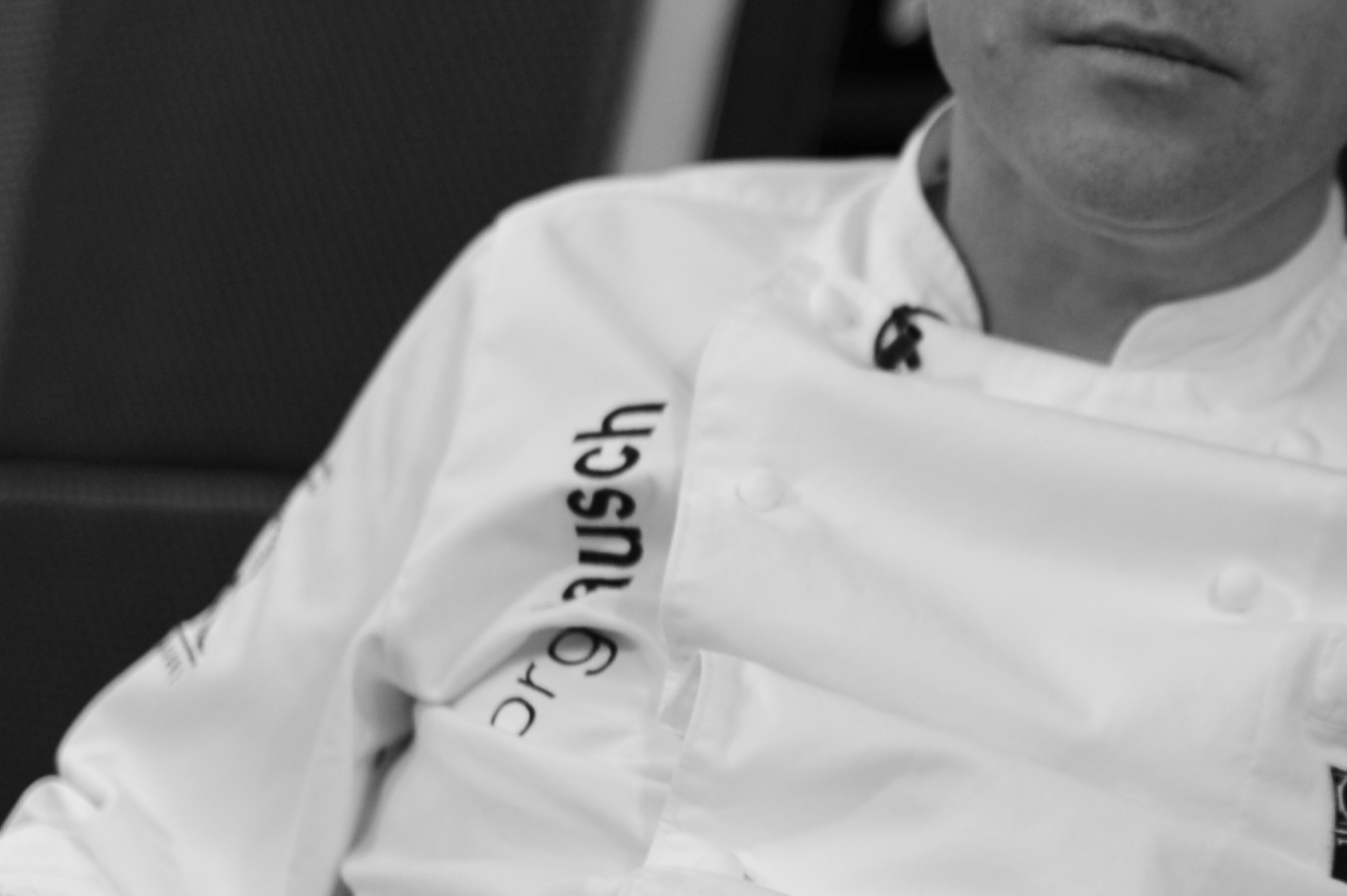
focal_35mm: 156
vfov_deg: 8.8
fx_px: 5834
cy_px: 466
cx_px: 1506
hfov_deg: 12.9
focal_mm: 50
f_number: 1.8
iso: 640
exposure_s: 1/1000
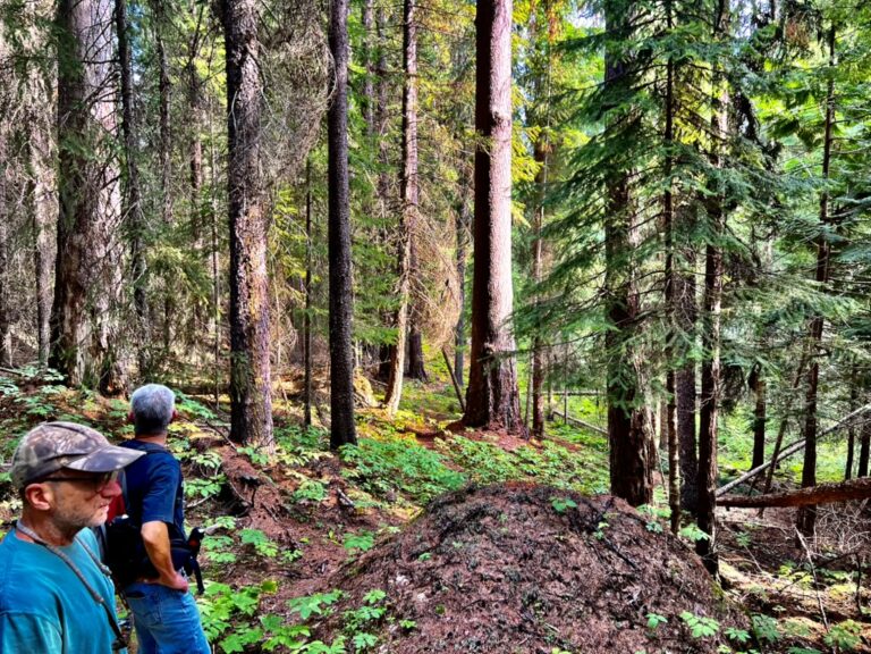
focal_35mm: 26
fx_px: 654
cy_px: 327
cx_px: 436
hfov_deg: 67.3
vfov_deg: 53.1
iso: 80
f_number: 1.5
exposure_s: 1/121
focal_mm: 5.7
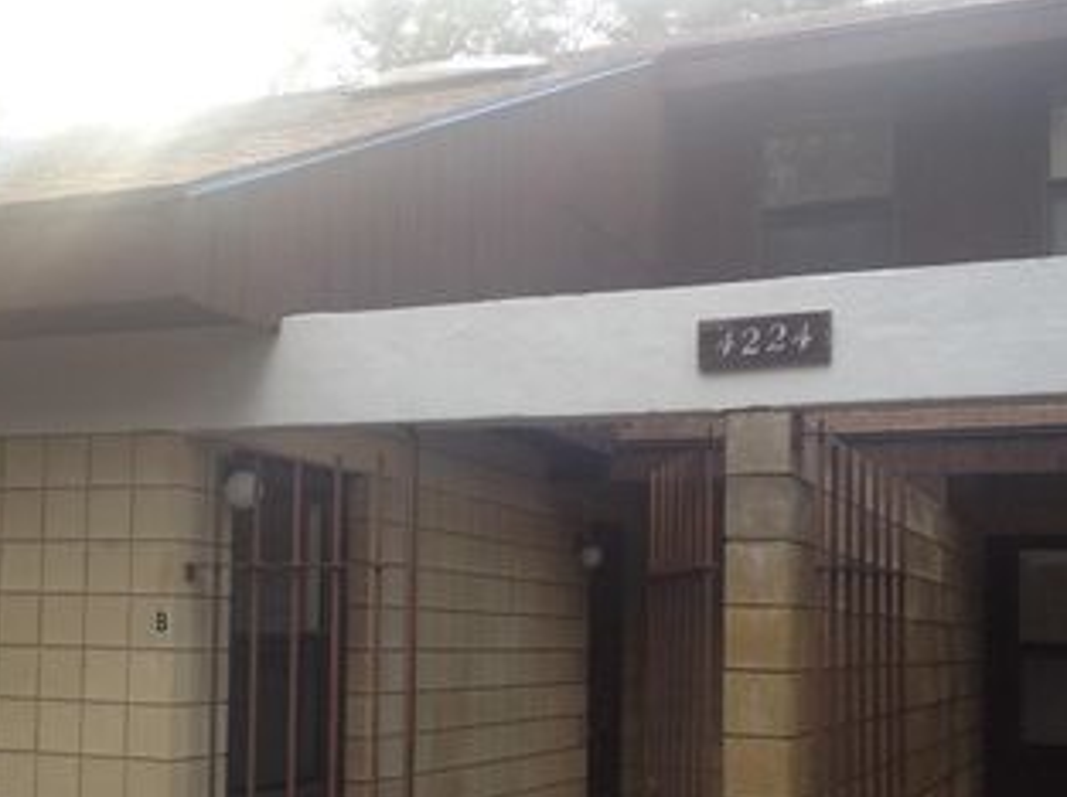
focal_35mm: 56
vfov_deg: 25.8
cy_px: 571
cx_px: 372
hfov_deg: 34.1
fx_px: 1724
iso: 64
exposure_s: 1/120
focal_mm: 4.28
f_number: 2.4
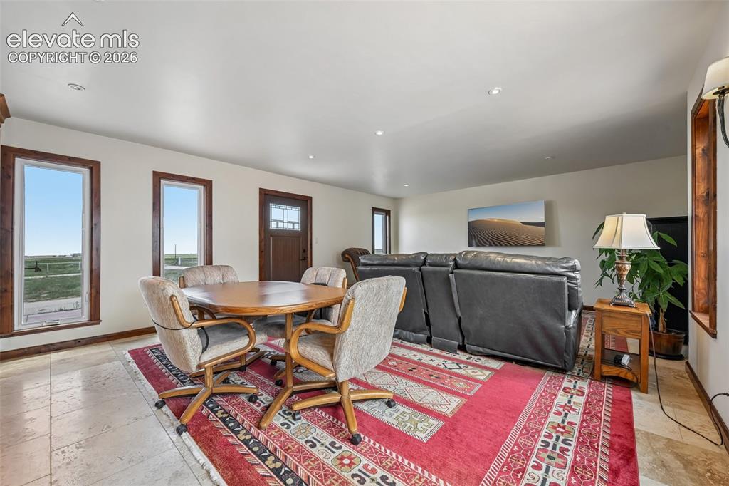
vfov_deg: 81.2
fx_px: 283
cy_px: 243
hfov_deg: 104.3
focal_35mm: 14
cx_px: 364
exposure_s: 1/15
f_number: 10
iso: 140
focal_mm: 14
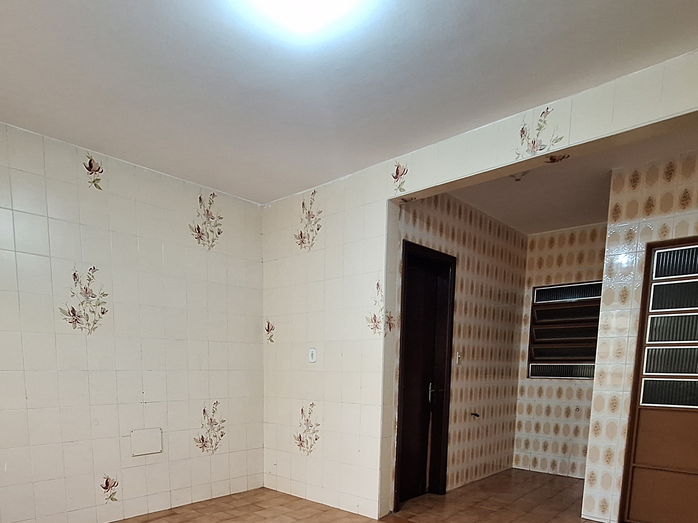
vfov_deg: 55.7
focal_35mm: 22
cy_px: 435
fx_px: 444
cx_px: 321
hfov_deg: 76.2
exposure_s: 1/24
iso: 250
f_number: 2.2
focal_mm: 1.74
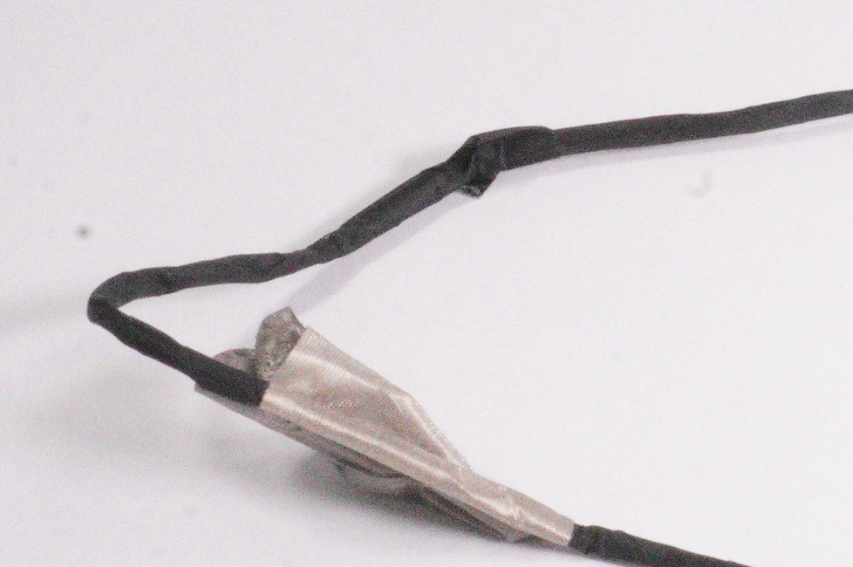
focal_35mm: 125
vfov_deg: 11.0
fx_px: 2948
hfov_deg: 16.1
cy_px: 141
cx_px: 900
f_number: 29
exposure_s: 1/200
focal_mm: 27
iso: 12800
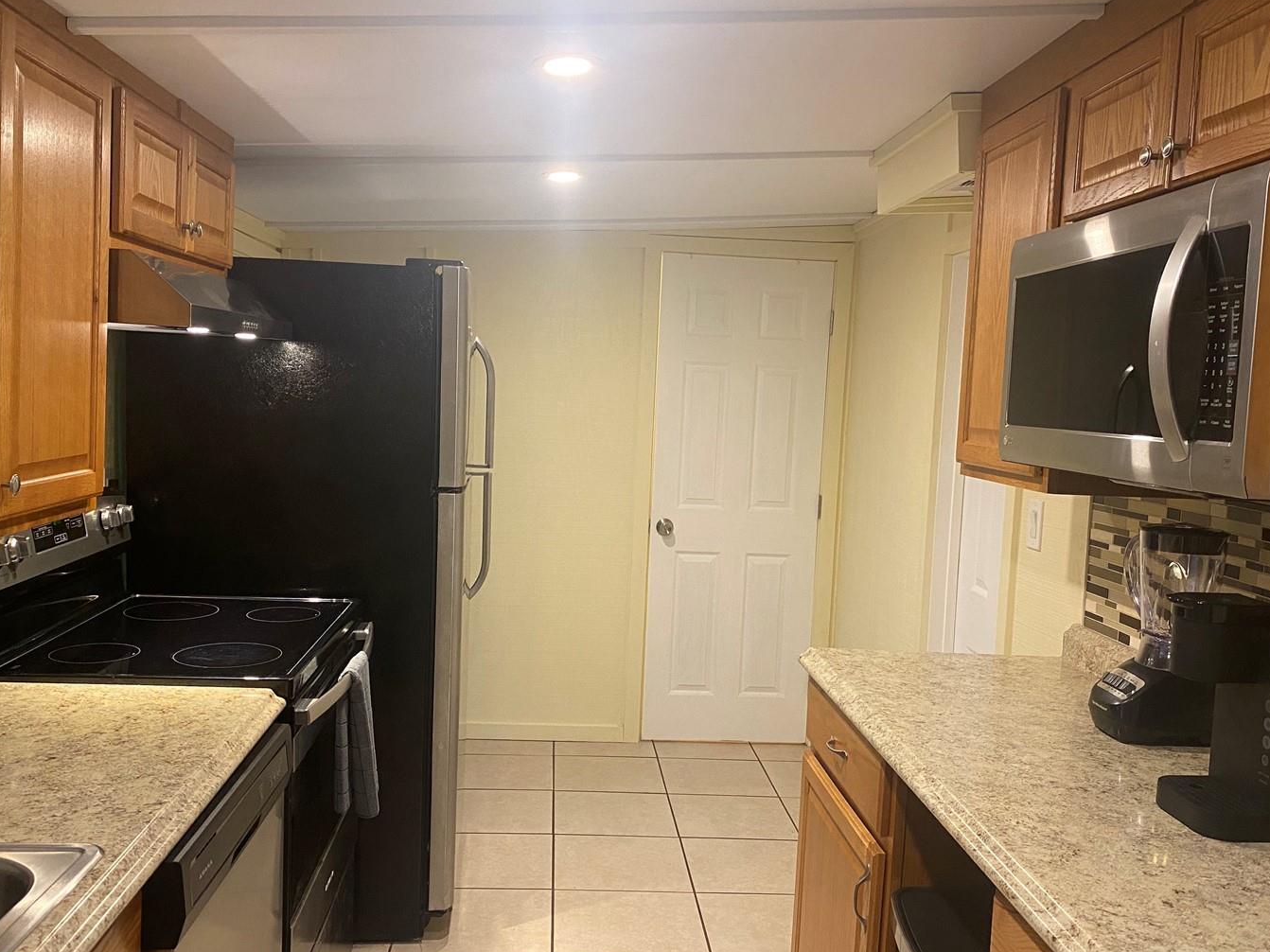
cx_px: 648
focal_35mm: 31
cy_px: 484
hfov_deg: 58.4
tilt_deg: -5.0
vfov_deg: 45.4
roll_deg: -3.2
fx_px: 1137
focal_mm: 4.25
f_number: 1.8
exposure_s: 1/60
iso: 250
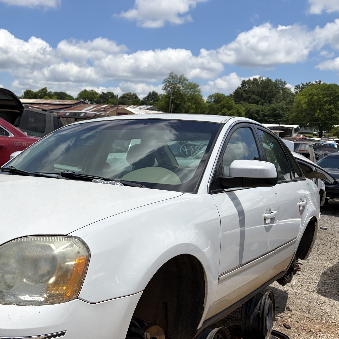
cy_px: 221
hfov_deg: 40.7
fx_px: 443
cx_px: 84
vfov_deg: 41.4
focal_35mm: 40
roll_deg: -3.4
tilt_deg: -11.8
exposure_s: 1/8850
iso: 64
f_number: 1.6
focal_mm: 5.96
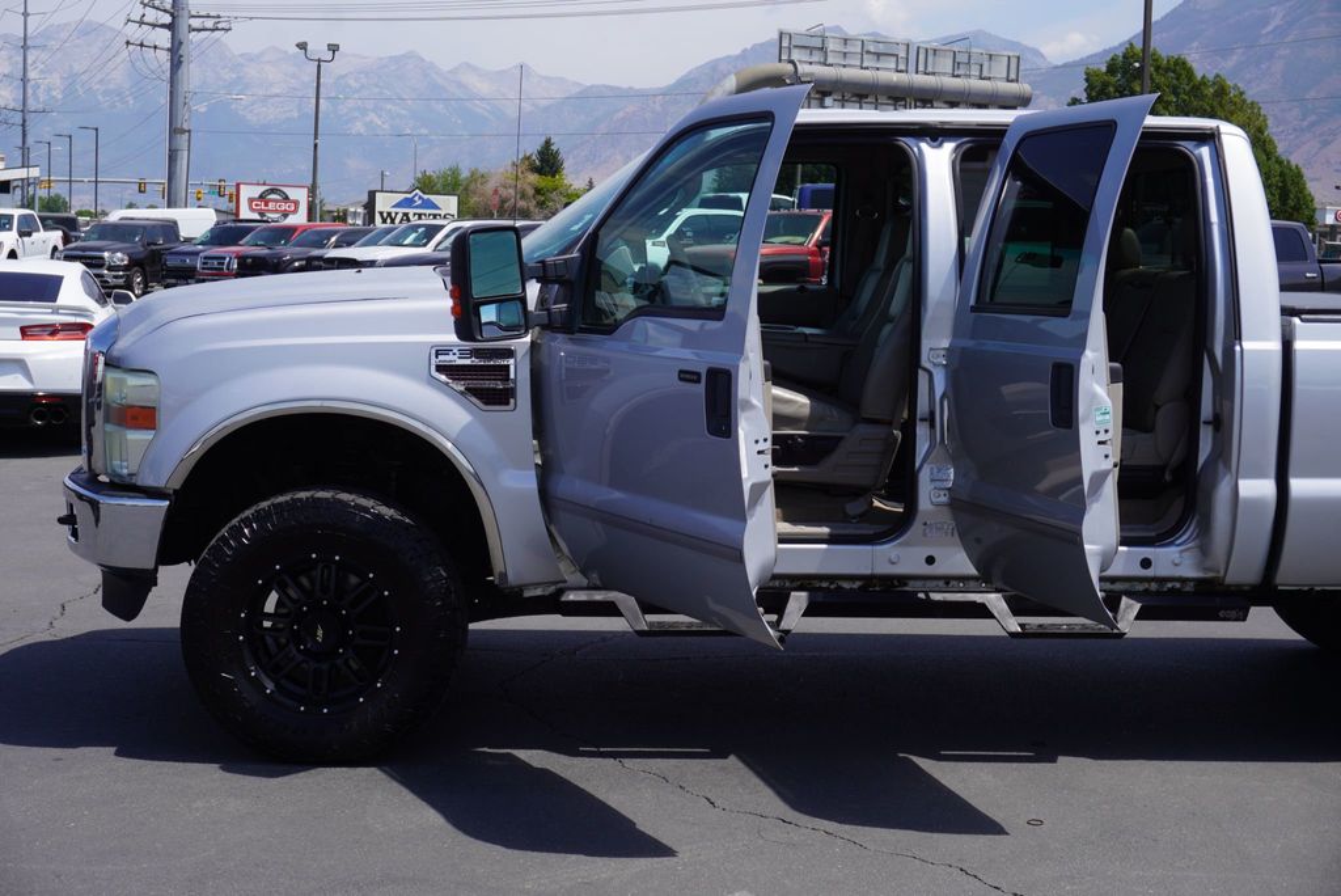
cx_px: 670
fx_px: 1957
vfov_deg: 25.8
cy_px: 448
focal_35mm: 52
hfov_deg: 37.8
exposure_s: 1/250
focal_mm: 35
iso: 100
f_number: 9
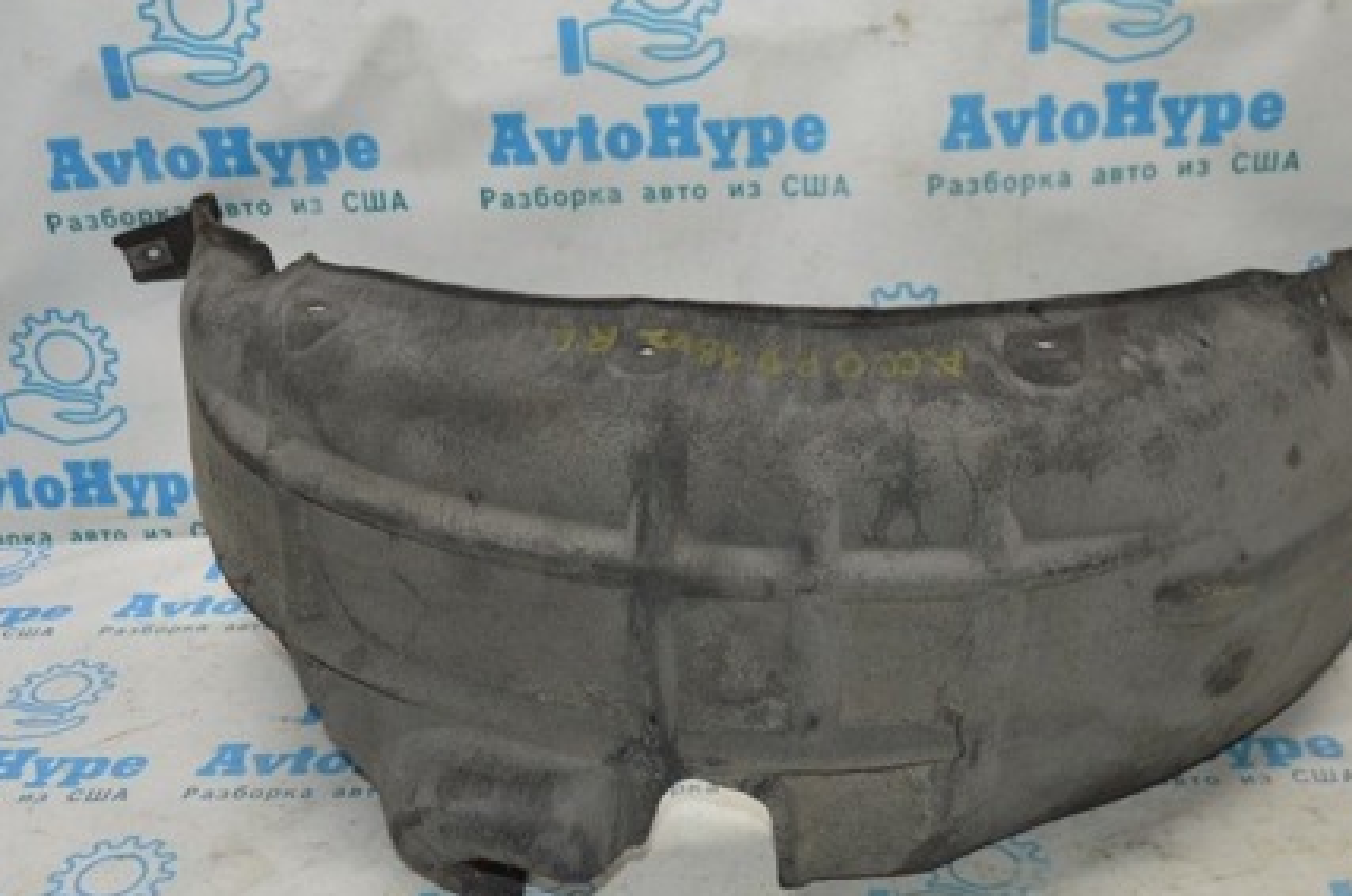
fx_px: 1687
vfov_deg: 29.7
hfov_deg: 43.7
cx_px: 684
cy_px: 467
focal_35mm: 45
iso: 400
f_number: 4
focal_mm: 20
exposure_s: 1/80
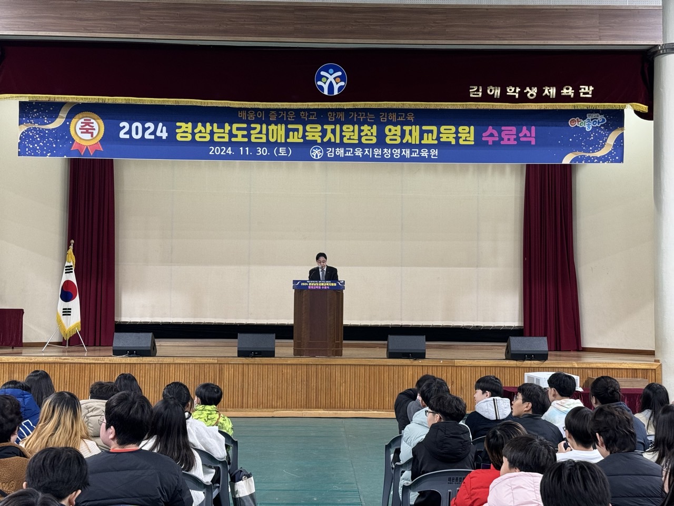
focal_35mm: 48
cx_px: 337
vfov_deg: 30.3
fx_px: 935
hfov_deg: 39.7
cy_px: 253
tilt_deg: +3.7
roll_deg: -0.5
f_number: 1.78
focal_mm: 6.76
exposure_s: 1/40
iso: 250
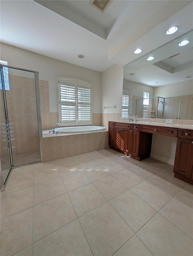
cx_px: 96
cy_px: 128
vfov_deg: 110.5
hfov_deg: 94.6
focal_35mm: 12
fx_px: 89
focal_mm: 2.02
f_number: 1.7
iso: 45
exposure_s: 1/230
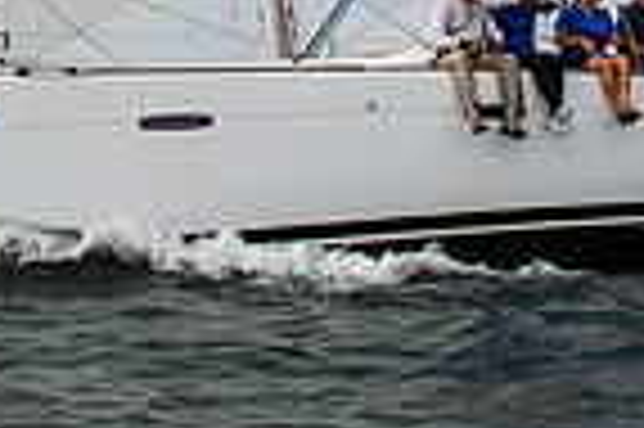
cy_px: -261
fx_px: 1840
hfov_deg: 19.8
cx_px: 374
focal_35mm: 103
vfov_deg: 12.4
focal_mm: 24
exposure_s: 1/200
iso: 100
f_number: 9
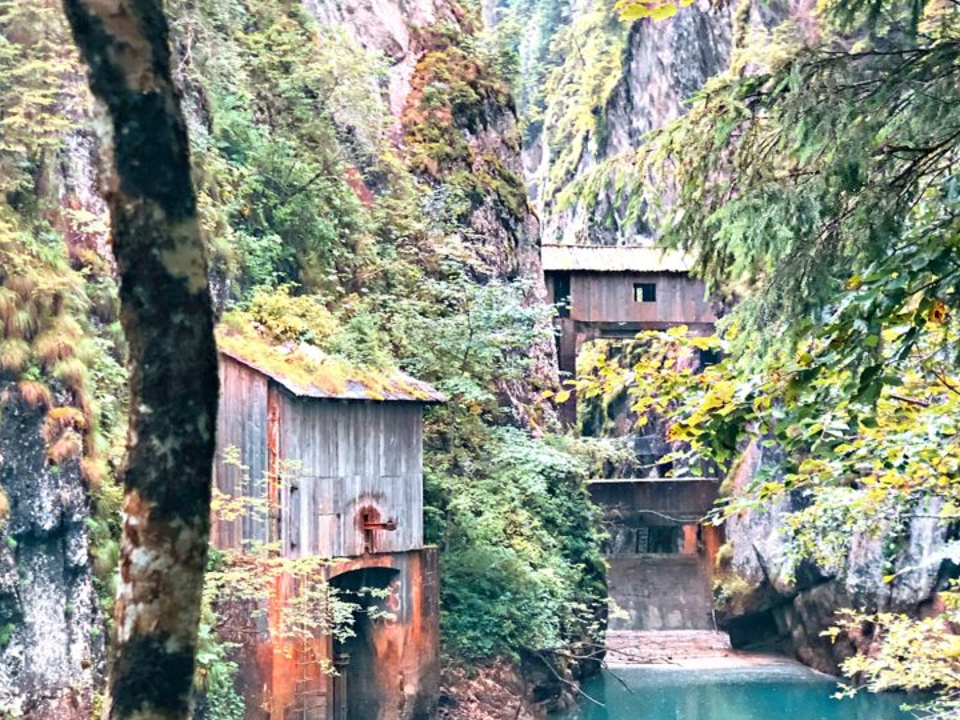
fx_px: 2052
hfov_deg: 26.3
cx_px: 485
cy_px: 384
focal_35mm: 74
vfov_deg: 19.9
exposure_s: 1/60
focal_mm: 6
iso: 100
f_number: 2.4
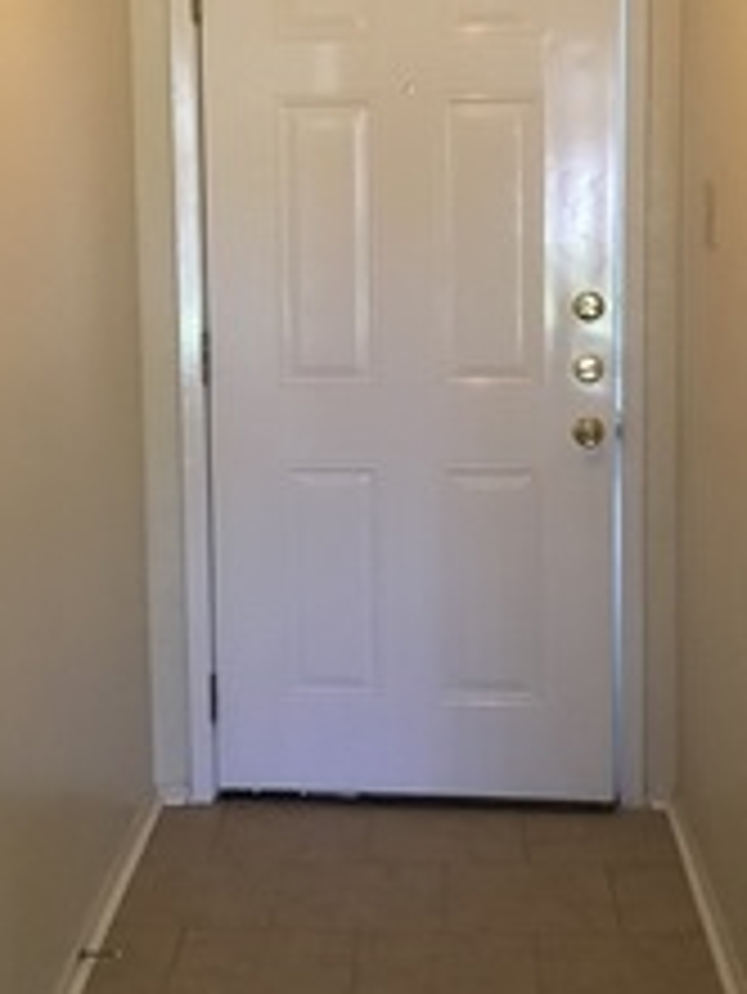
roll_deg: +0.9
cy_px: 387
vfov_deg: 30.6
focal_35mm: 63
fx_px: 1811
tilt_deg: -8.7
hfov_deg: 23.3
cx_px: 333
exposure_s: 1/30
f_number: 2.2
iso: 250
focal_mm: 4.15
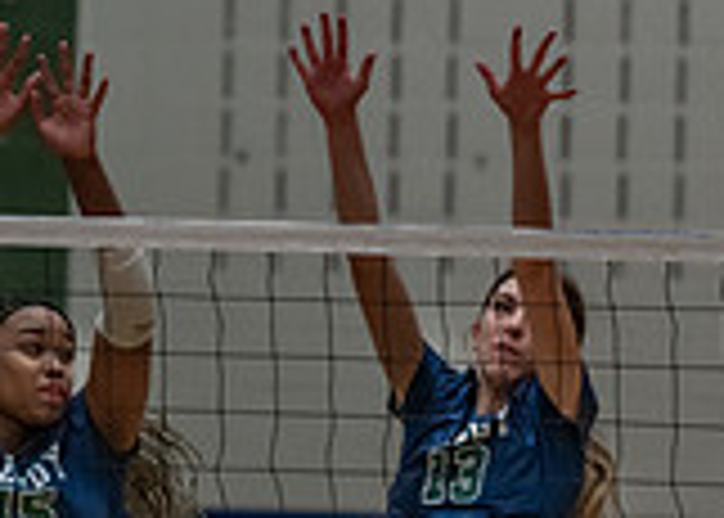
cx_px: 81
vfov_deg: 3.1
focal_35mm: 471
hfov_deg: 4.3
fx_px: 9685
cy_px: 369
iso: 2500
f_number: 2.8
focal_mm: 125
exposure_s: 1/1000
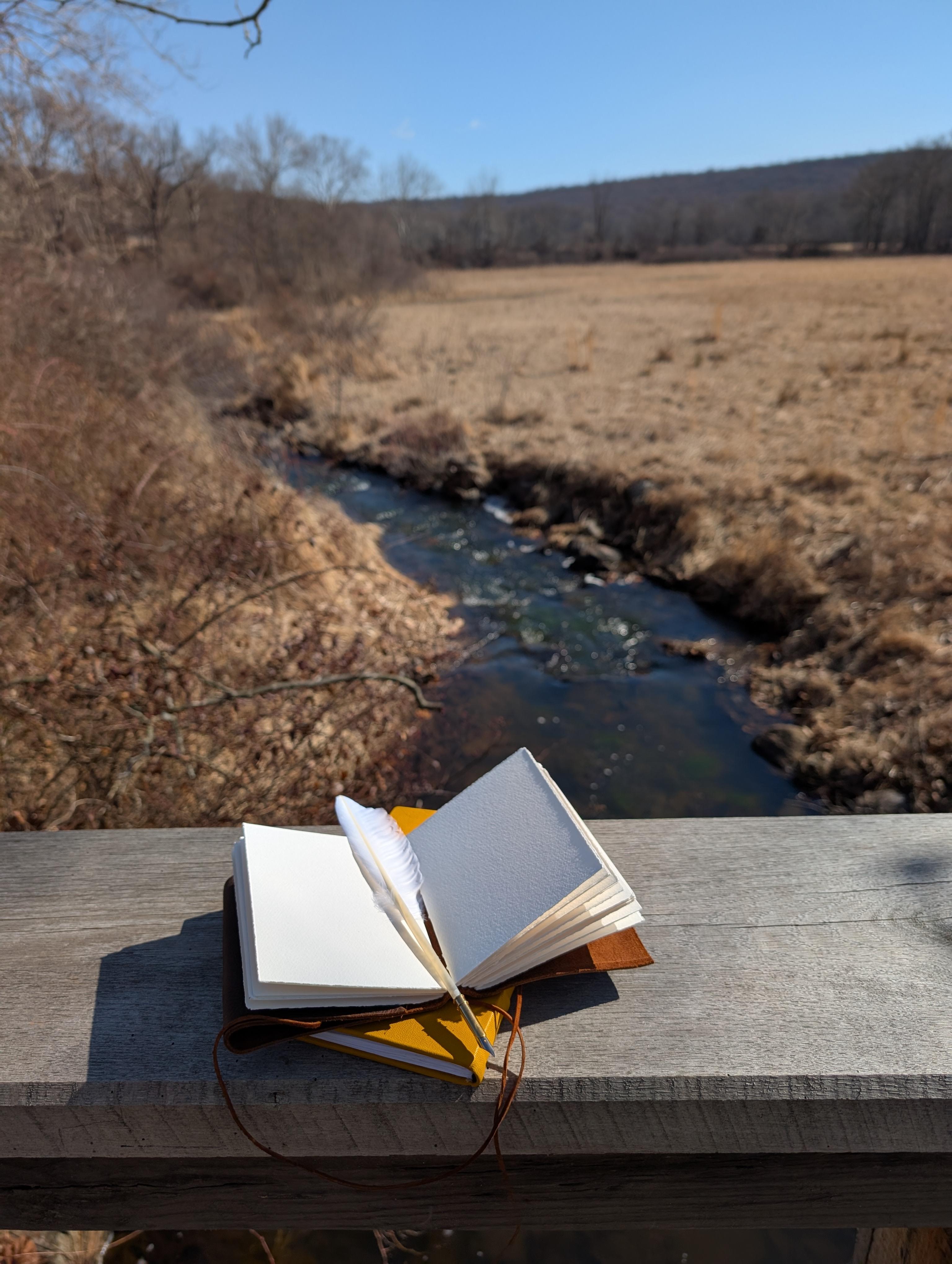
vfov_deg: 71.5
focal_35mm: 24
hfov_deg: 56.9
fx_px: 878
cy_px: 632
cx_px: 476
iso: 32
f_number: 1.68
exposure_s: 1/2088
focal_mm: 6.9
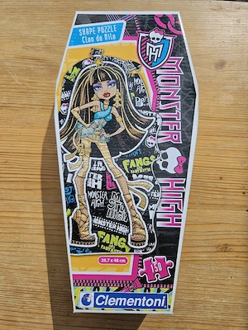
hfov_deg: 58.9
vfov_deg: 73.9
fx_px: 220
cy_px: 165
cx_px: 124
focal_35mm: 23
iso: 25
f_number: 1.8
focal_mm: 5.4
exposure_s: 1/3333
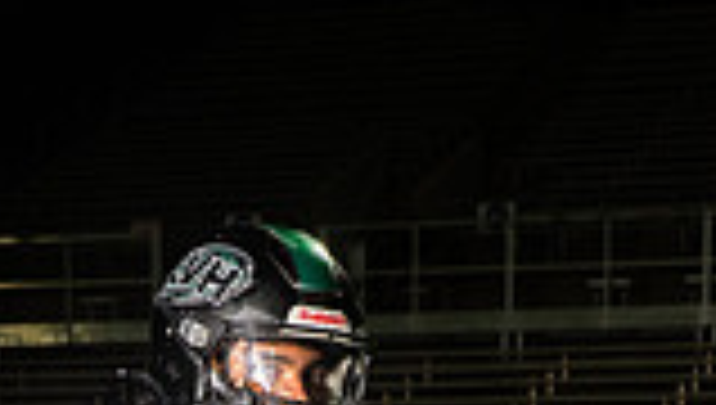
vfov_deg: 7.5
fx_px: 2928
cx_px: 230
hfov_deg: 13.9
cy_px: 918
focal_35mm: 154
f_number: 7.1
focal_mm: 52
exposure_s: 1/400
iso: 1000
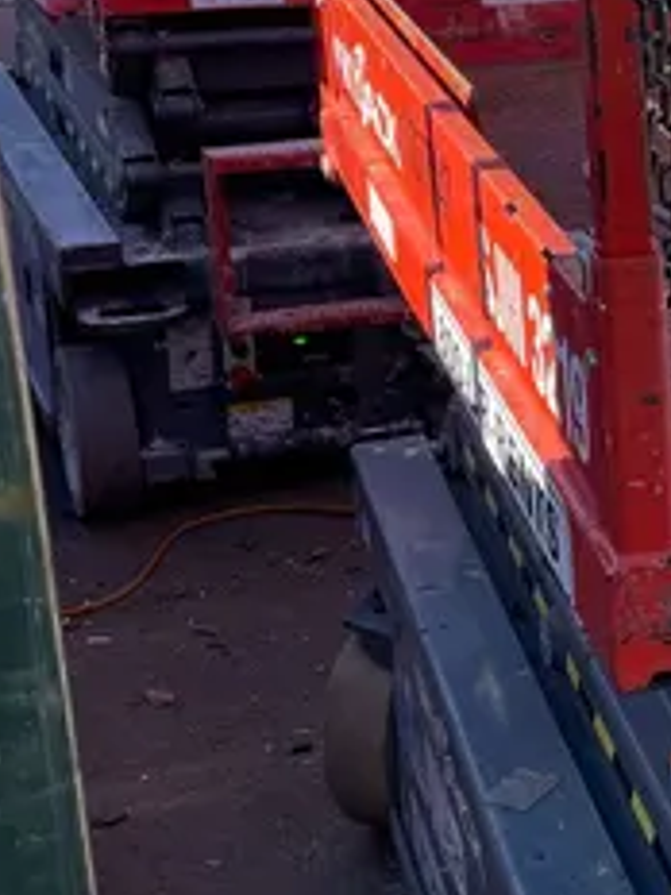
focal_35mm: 82
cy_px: 345
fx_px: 2119
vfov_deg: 23.8
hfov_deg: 16.9
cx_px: 875
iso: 50
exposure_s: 1/1490
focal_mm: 4.2
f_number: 1.6
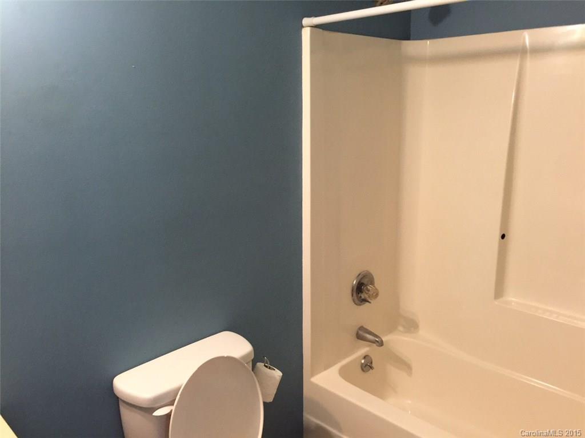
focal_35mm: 29
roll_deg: -1.7
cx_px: 292
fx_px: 490
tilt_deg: -11.8
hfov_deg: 61.7
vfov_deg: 48.2
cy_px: 219
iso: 80
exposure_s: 1/4
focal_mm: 4.15
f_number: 2.2
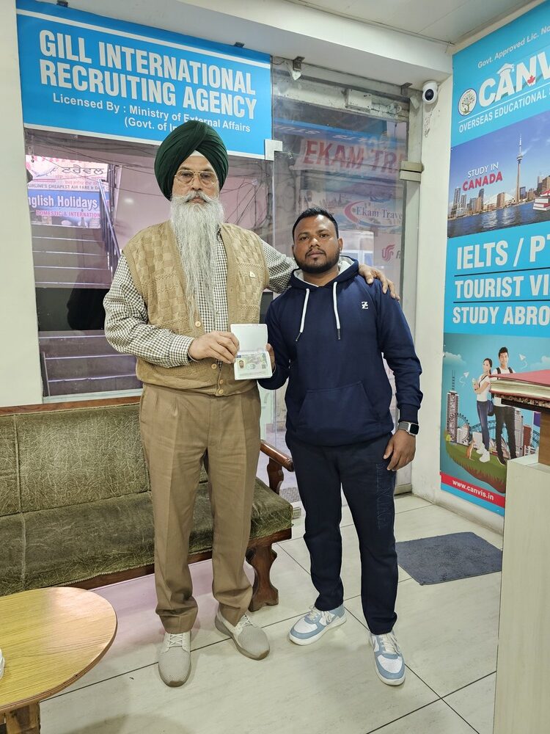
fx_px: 487
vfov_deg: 73.9
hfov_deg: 58.9
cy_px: 367
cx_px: 275
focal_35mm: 23
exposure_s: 1/60
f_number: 1.7
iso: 800
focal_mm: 6.3
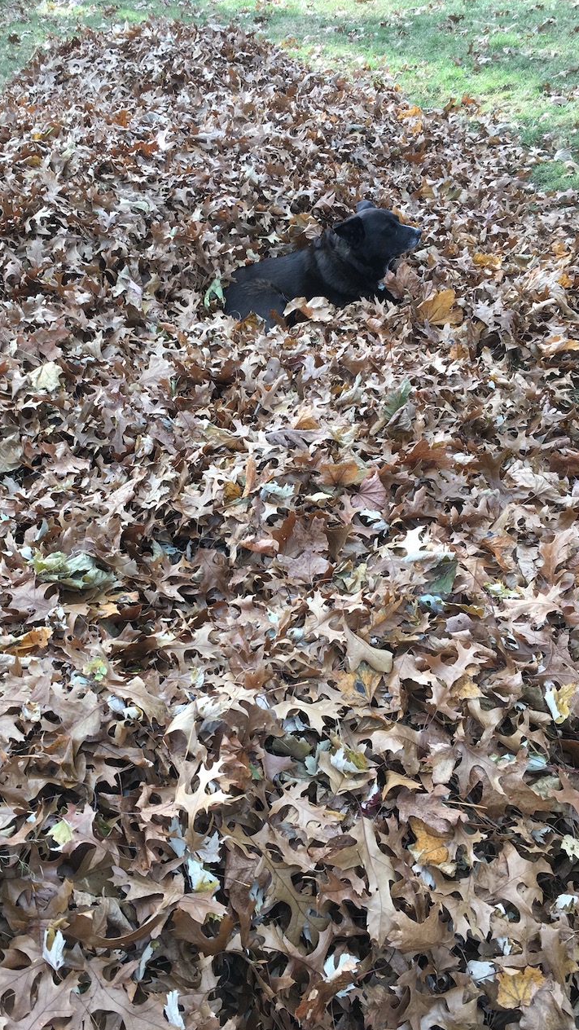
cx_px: 207
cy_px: 514
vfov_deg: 61.0
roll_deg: +0.2
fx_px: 873
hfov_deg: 36.4
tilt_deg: -32.6
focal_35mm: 32
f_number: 2.2
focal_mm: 4.15
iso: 32
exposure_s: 1/120
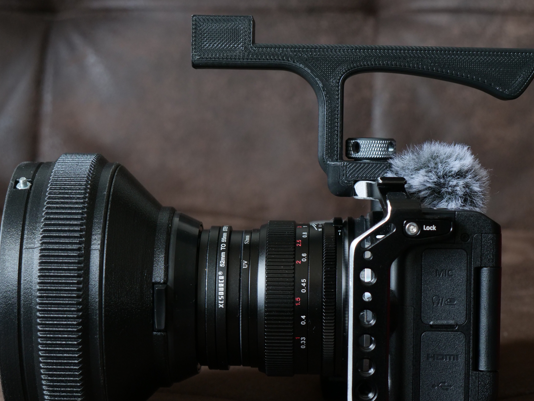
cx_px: 281
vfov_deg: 13.8
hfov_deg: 18.4
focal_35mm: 107
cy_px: 223
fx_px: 1651
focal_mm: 45
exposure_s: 1/15
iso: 800
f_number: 5.6
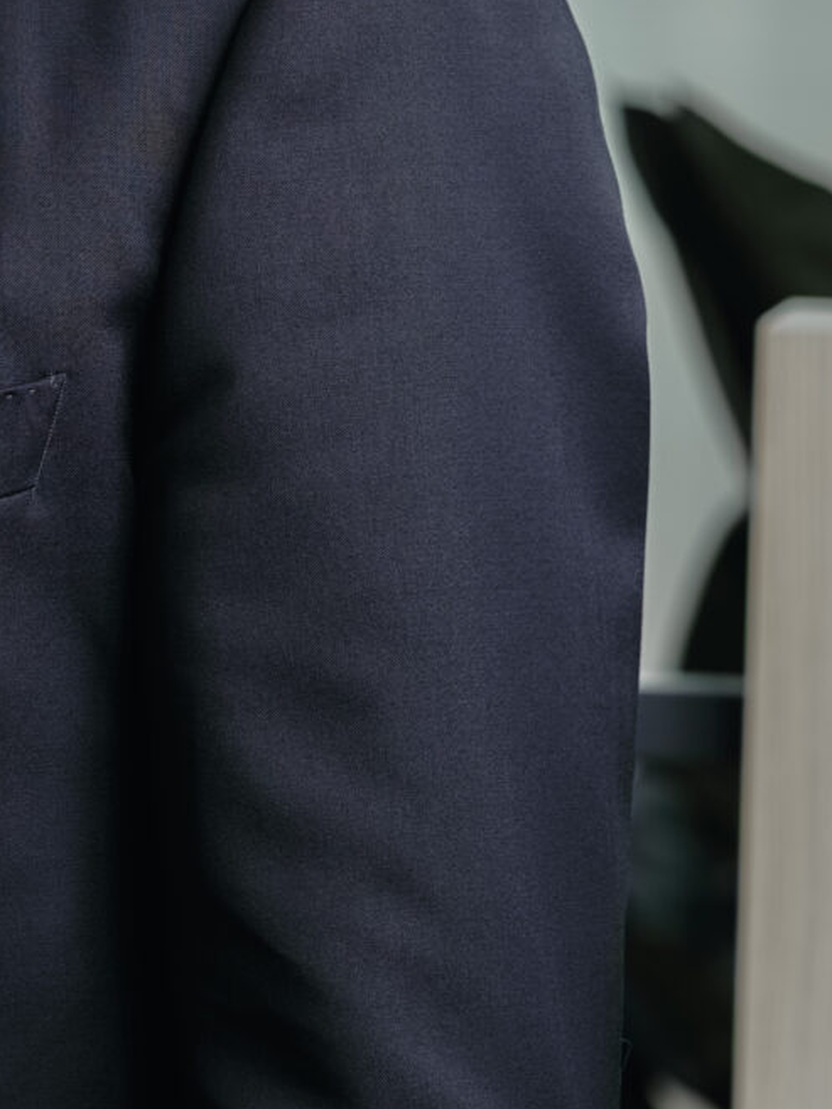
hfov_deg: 4.4
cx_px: -380
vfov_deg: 5.8
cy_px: 410
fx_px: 10860
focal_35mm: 339
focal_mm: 110
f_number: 4
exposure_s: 1/125
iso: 100
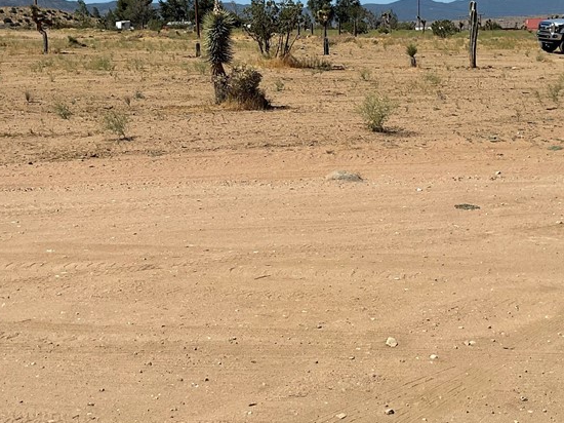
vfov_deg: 26.5
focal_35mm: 54
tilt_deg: -4.0
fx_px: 879
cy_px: 88
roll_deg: +1.8
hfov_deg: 35.6
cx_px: 269
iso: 16
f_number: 1.8
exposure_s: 1/3322
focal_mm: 3
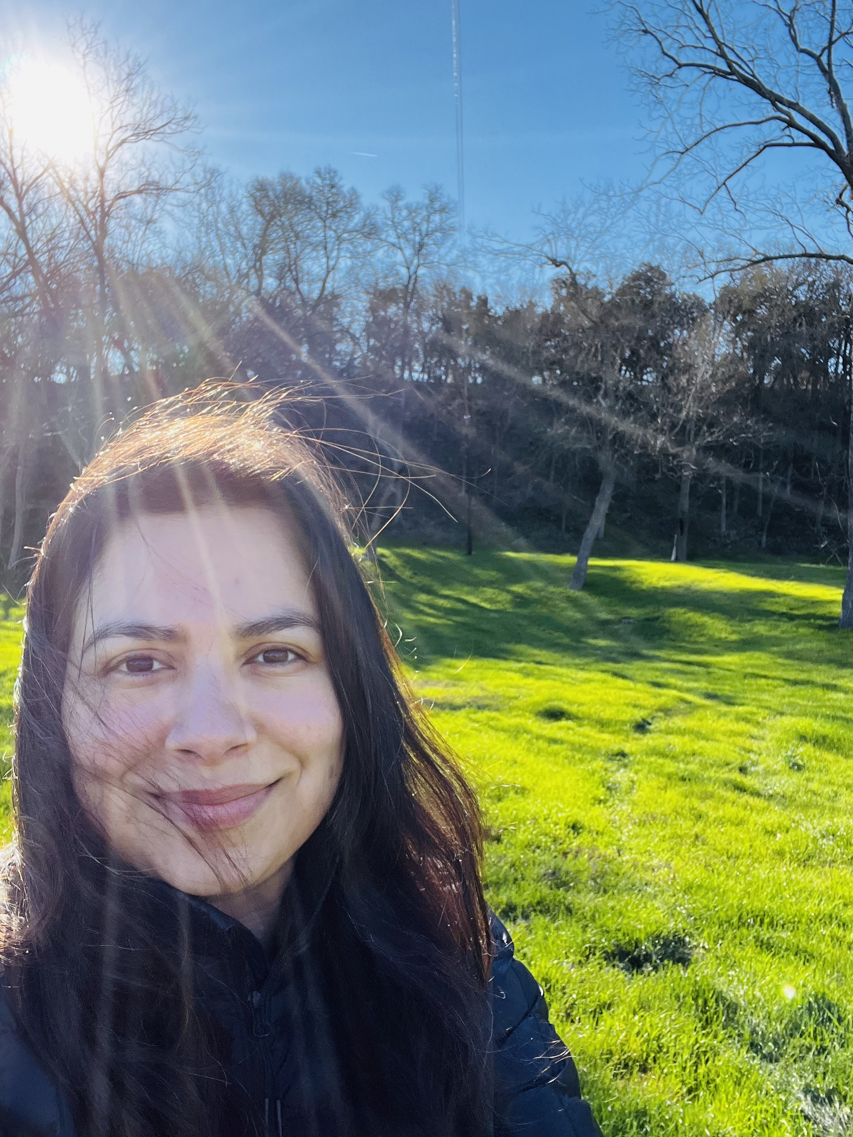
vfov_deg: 60.0
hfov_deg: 46.8
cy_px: 568
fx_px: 986
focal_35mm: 30
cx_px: 426
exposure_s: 1/772
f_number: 2.2
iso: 32
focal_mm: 2.71
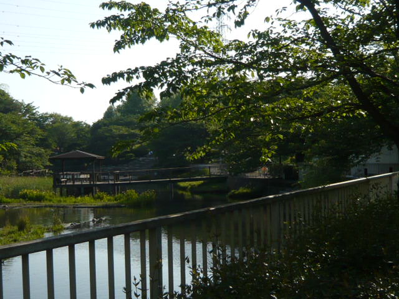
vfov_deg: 30.3
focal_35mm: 48
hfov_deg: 39.7
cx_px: 200
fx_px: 553
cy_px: 150
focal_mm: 5.2
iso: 100
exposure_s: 1/1000
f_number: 3
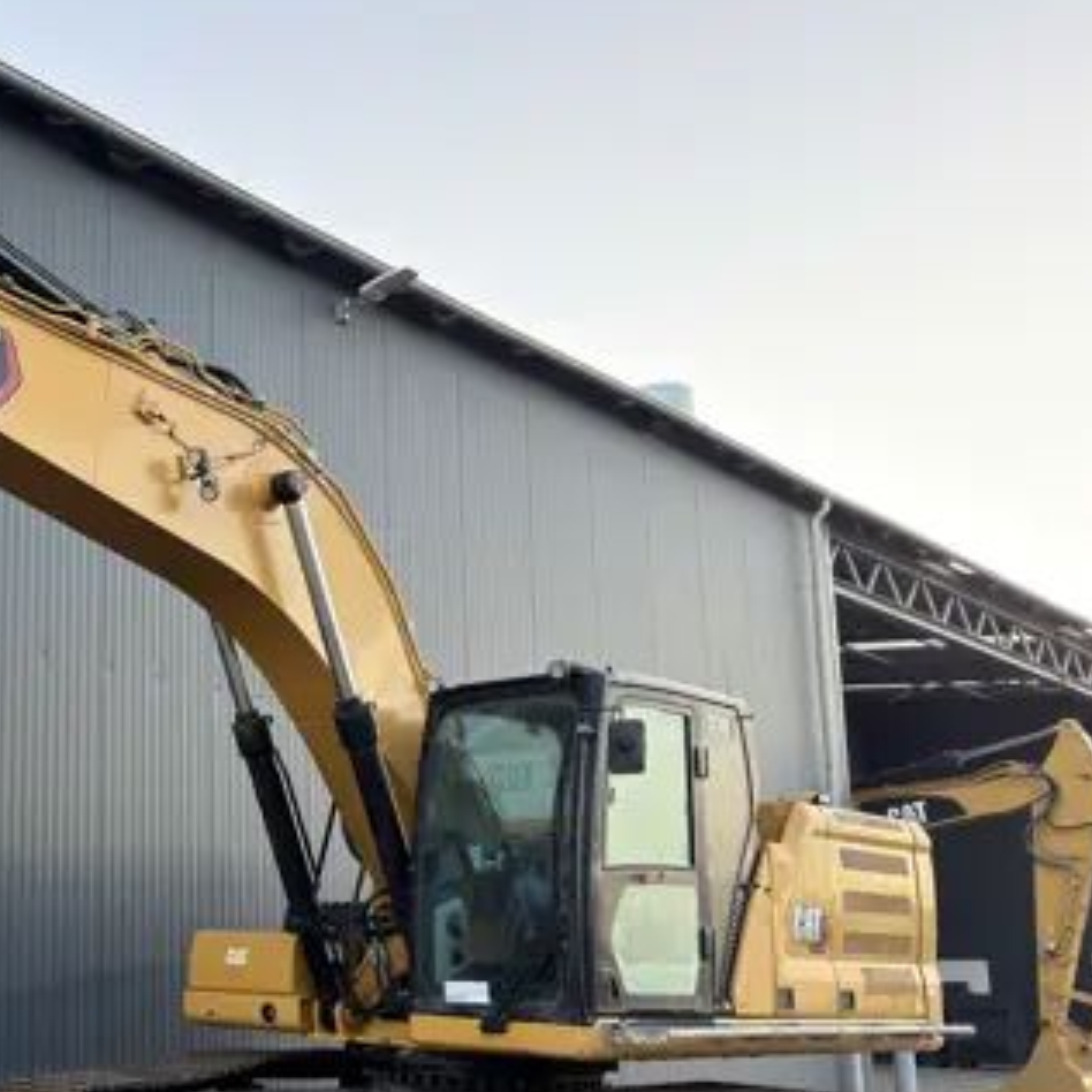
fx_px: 1535
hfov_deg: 35.8
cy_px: 677
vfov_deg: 38.9
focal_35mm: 43
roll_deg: -1.1
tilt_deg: +10.3
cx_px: 31
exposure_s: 1/221
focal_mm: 6.76
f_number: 1.78
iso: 125
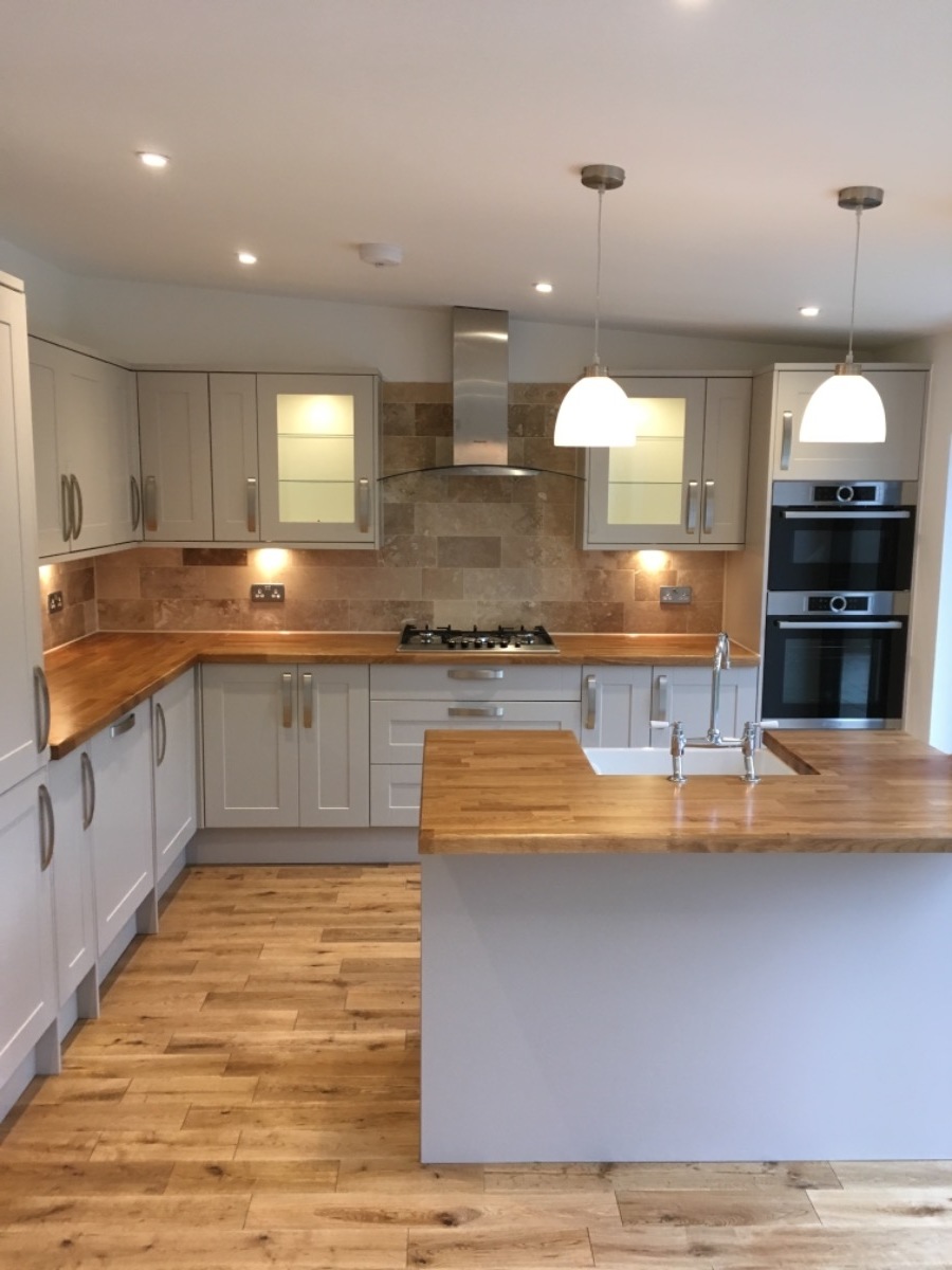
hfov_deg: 48.2
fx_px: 1063
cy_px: 635
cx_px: 476
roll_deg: -1.3
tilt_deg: -8.8
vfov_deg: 61.7
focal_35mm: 29
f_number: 2.2
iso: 64
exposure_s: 1/33
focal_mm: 4.15
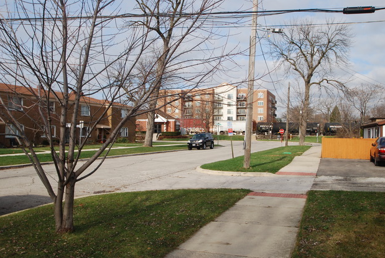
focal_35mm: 31
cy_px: 133
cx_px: 197
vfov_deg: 42.4
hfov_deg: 60.2
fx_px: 332
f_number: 7.1
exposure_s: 1/200
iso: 100
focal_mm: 20
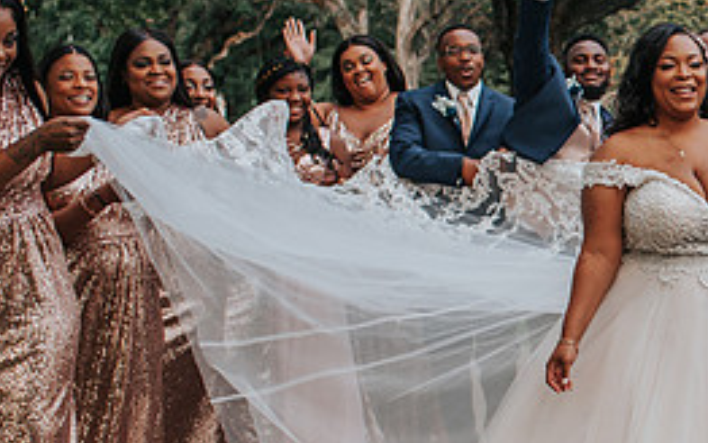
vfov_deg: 11.5
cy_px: 258
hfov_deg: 17.3
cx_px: 890
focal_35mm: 114
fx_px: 2201
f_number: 2.8
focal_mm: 35
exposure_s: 1/640
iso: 320
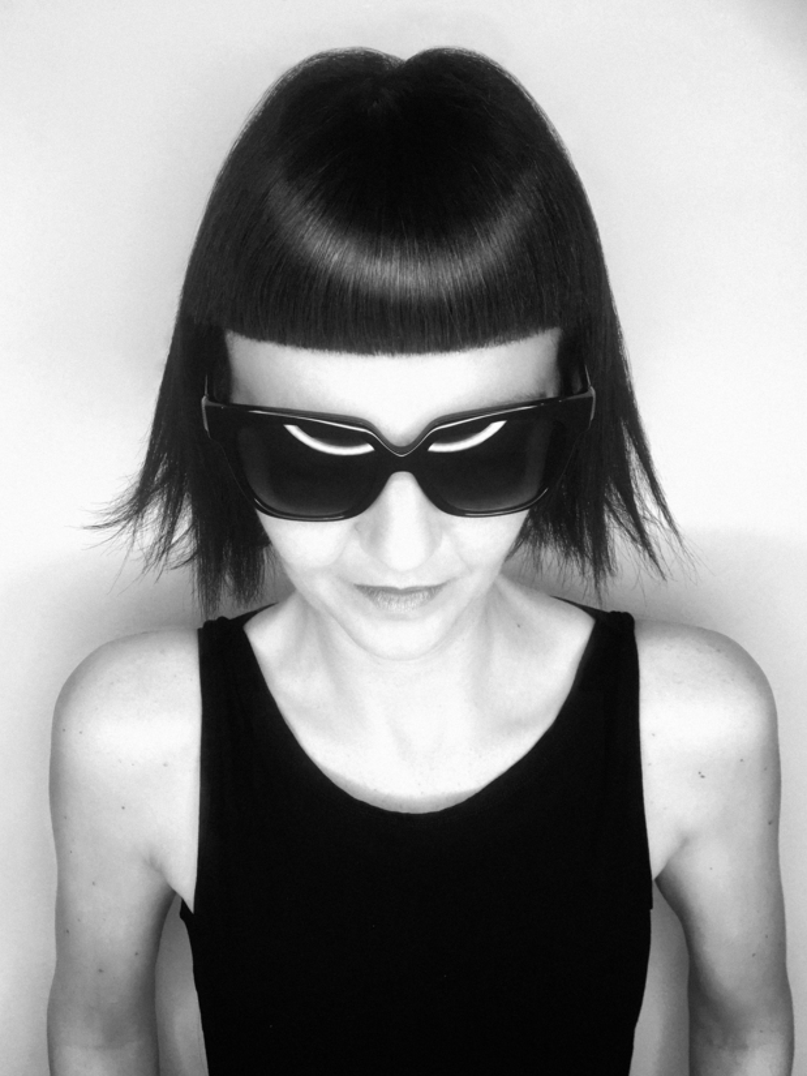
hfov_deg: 46.8
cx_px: 402
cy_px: 555
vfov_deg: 59.9
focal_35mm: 30
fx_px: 932
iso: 40
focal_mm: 4.15
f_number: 2.2
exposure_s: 1/100
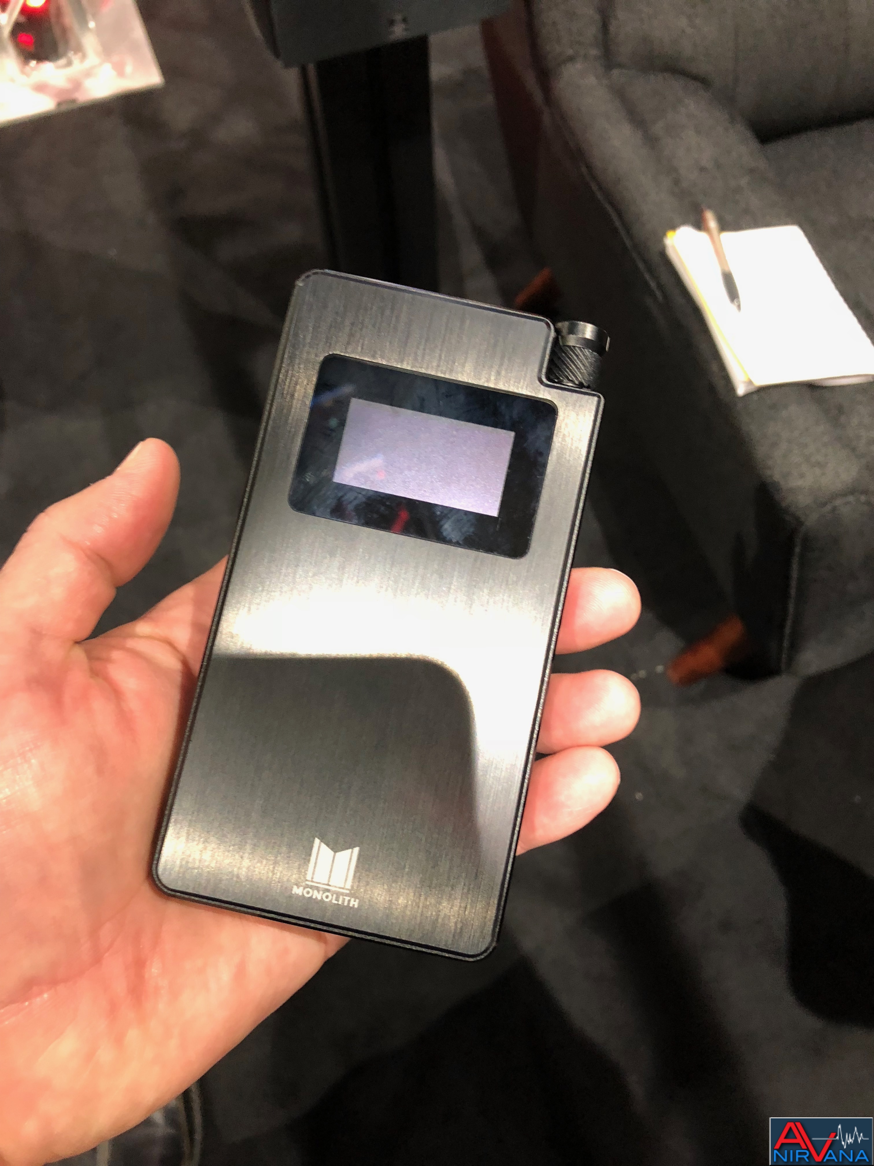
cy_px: 583
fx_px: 943
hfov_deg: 49.7
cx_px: 437
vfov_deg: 63.4
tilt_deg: -62.5
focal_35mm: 28
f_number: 1.8
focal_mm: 4
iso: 100
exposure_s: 1/11
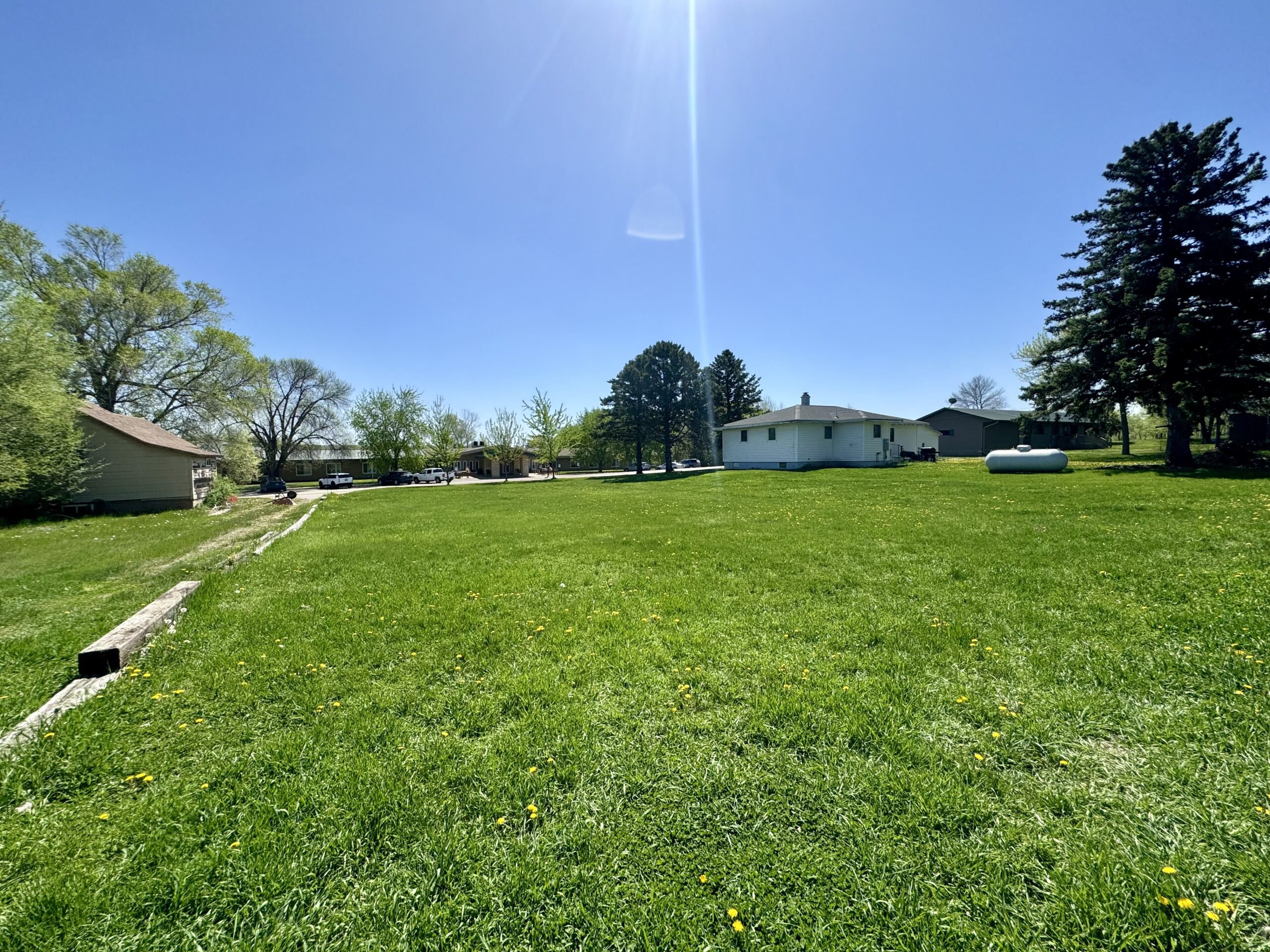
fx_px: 514
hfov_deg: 102.1
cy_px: 476
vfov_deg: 85.7
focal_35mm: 14
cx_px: 635
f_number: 2.2
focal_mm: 2.22
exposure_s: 1/2273
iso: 50
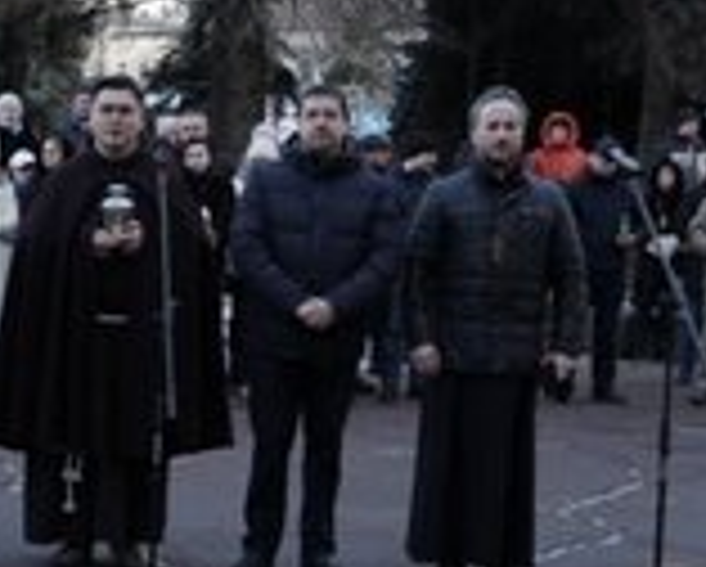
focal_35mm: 93
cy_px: 331
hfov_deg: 19.3
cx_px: -148
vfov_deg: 16.6
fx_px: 1946
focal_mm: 26
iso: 640
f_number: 5.6
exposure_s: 1/100
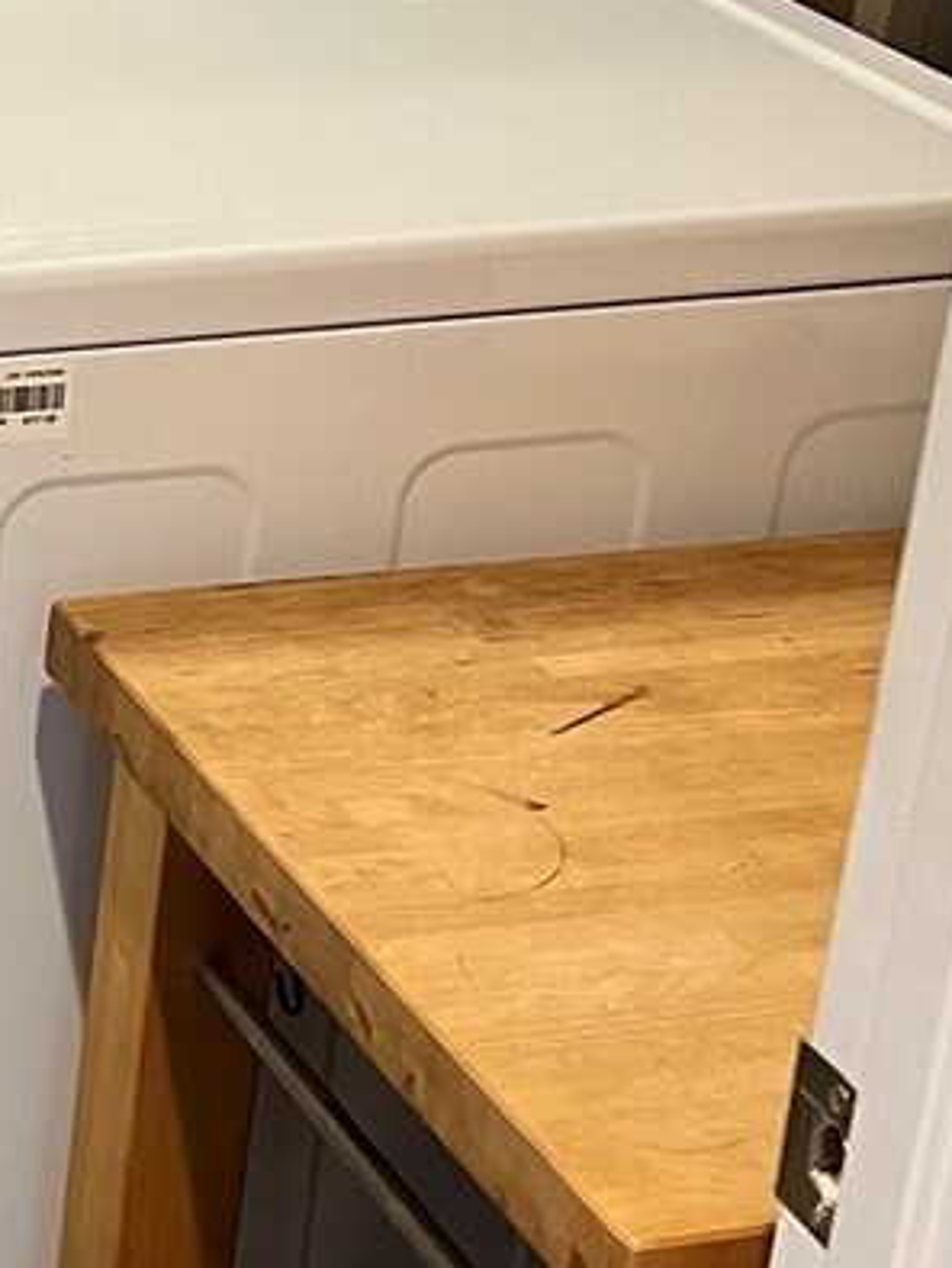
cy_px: 605
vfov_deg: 20.6
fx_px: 3480
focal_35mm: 95
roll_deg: -0.6
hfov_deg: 14.7
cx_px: -408
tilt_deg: -23.0
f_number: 1.5
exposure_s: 1/60
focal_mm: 5.7
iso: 160
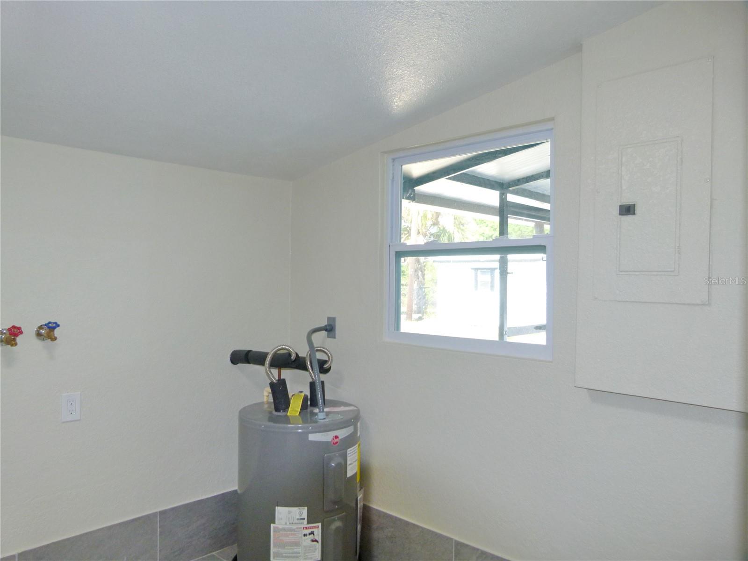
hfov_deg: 69.4
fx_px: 540
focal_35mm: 25
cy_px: 280
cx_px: 374
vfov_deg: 54.9
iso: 100
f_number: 2.8
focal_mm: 4.5
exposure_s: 1/30
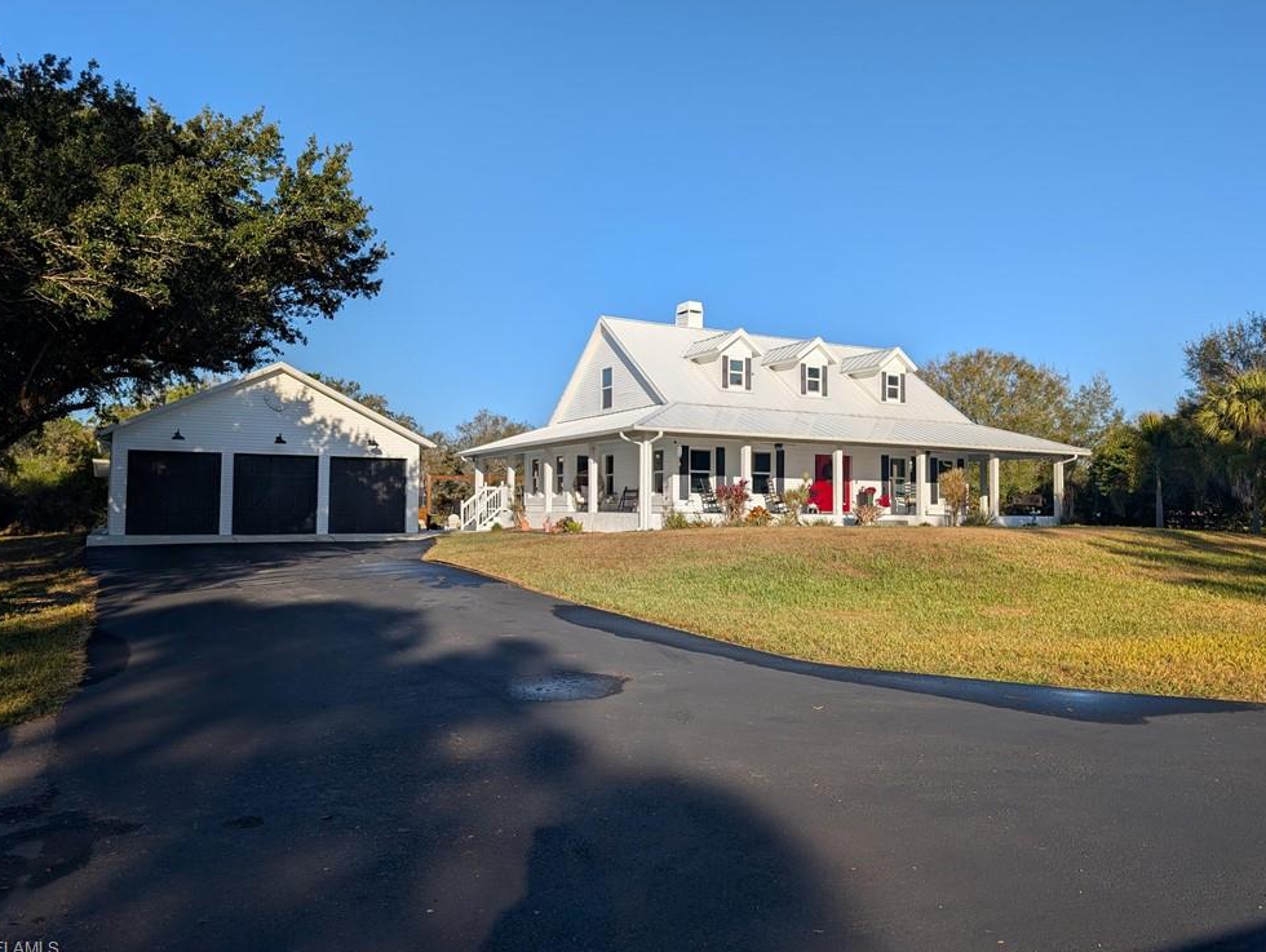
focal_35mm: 25
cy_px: 465
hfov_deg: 69.3
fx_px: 915
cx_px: 623
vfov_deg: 55.0
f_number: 1.68
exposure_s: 1/1471
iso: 20
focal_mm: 6.9
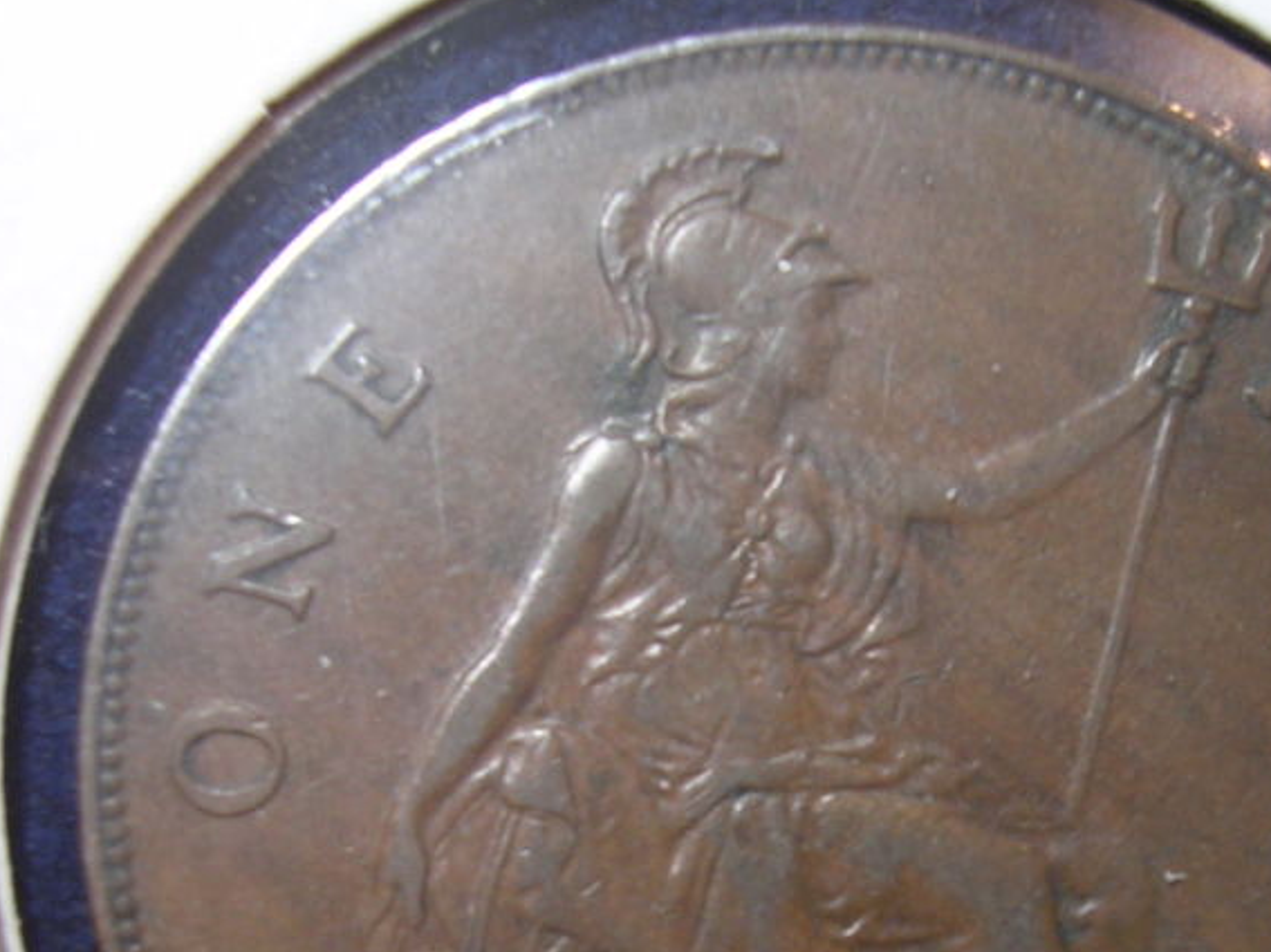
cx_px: 803
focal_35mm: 67
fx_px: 2460
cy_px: 809
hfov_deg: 28.9
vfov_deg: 21.6
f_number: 2.8
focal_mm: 5.8
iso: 100
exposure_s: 1/4.8
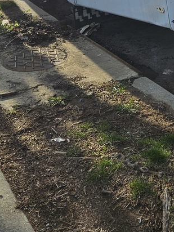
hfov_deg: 21.1
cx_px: 176
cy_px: -77
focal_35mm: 67
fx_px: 449
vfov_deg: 24.8
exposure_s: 1/1967
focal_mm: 5.4
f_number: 1.8
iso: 25
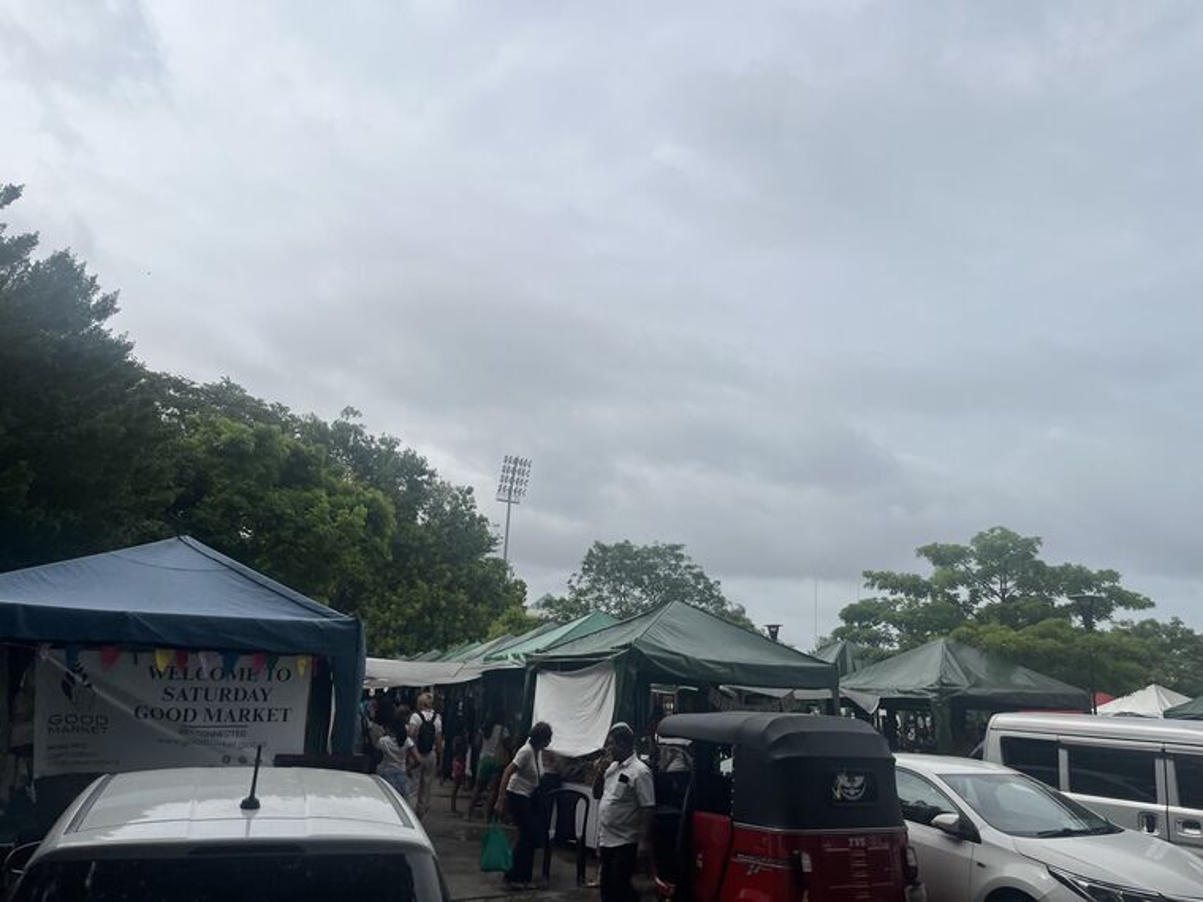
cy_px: 451
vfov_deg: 53.1
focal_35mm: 26
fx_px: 904
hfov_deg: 67.3
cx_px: 602
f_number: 1.6
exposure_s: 1/7353
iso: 50
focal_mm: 5.1
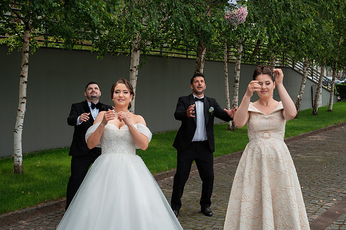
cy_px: 115
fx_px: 490
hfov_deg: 38.9
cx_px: 173
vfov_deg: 26.5
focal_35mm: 51
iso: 200
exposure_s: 1/400
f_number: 5
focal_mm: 51
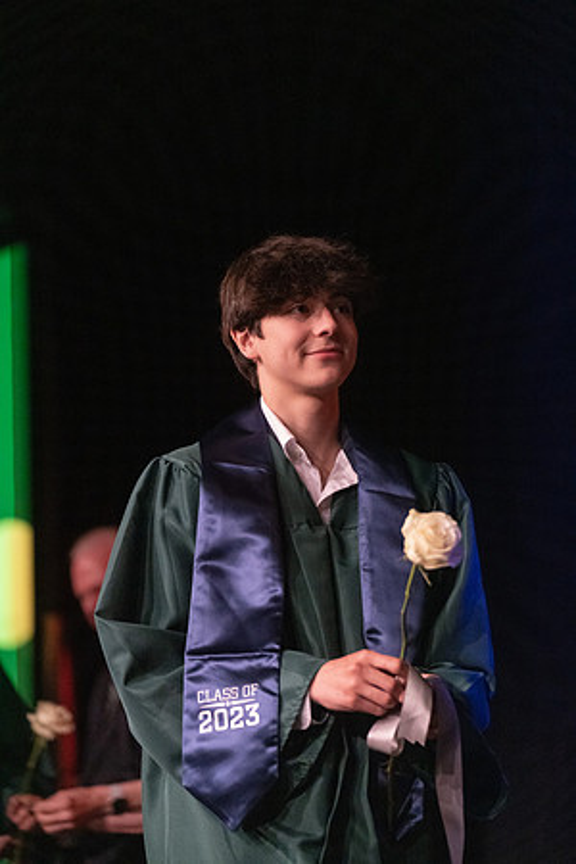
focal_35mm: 120
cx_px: 288
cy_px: 432
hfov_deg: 11.4
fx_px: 2880
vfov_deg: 17.1
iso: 16000
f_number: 2.8
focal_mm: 120
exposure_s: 1/1000
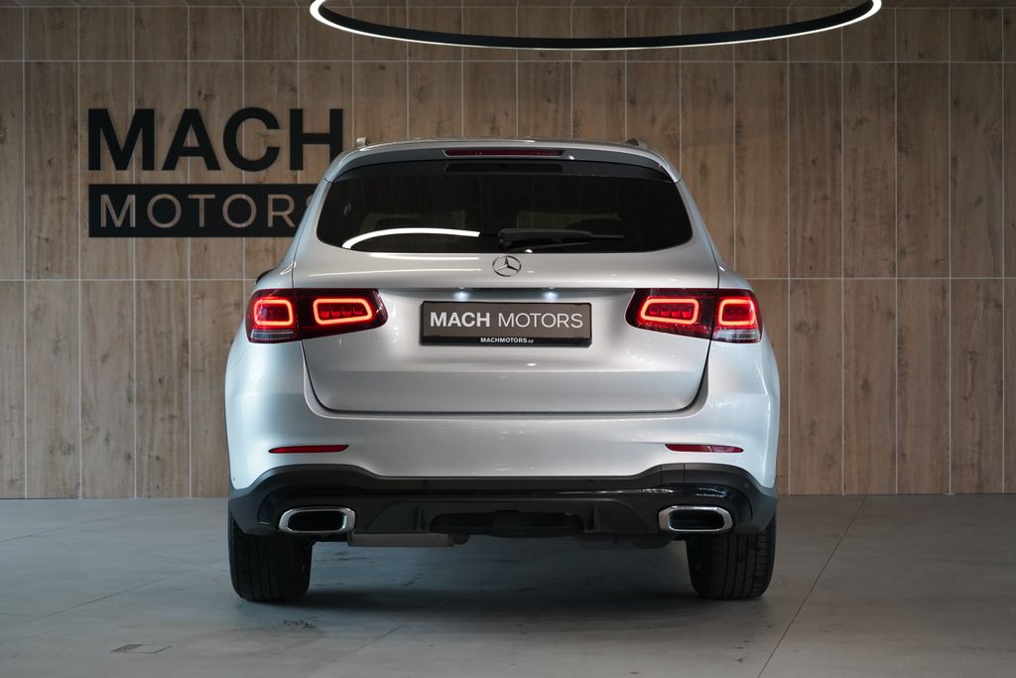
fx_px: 1947
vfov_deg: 19.7
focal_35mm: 69
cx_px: 508
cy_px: 339
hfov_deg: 29.2
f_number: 5.6
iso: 1600
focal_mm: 69
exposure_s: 1/160
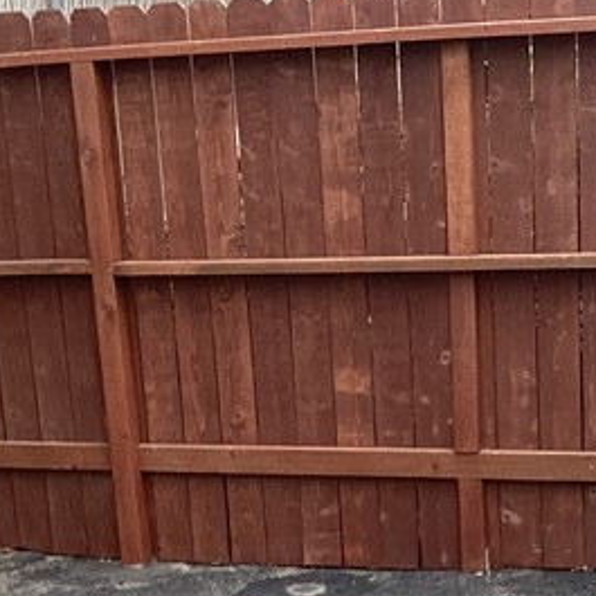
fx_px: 2065
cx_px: 337
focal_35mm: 106
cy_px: 778
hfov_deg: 16.4
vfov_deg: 15.6
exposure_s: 1/130
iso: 25
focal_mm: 3.3
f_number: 2.4
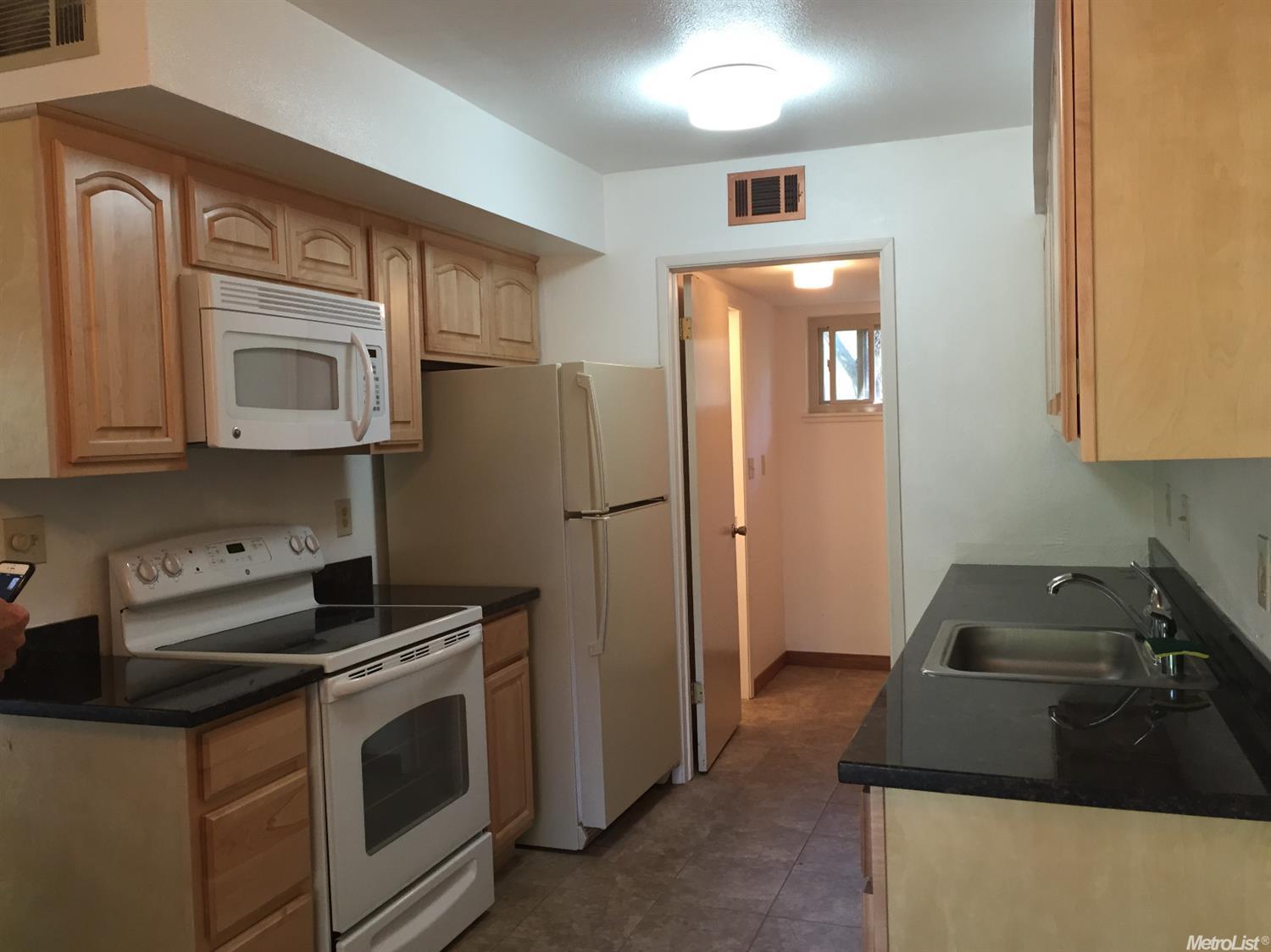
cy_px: 476
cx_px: 636
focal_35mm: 29
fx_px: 1064
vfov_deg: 48.2
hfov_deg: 61.7
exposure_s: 1/30
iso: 80
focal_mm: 4.15
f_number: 2.2
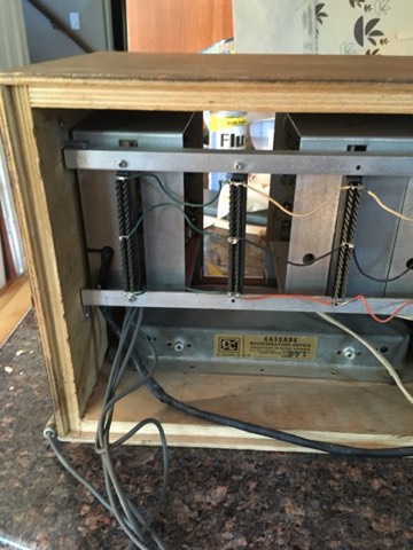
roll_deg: +0.2
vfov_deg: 61.7
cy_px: 275
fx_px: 461
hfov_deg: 48.2
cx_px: 206
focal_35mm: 29
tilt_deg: -31.7
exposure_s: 1/15
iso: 200
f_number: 2.2
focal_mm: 4.15
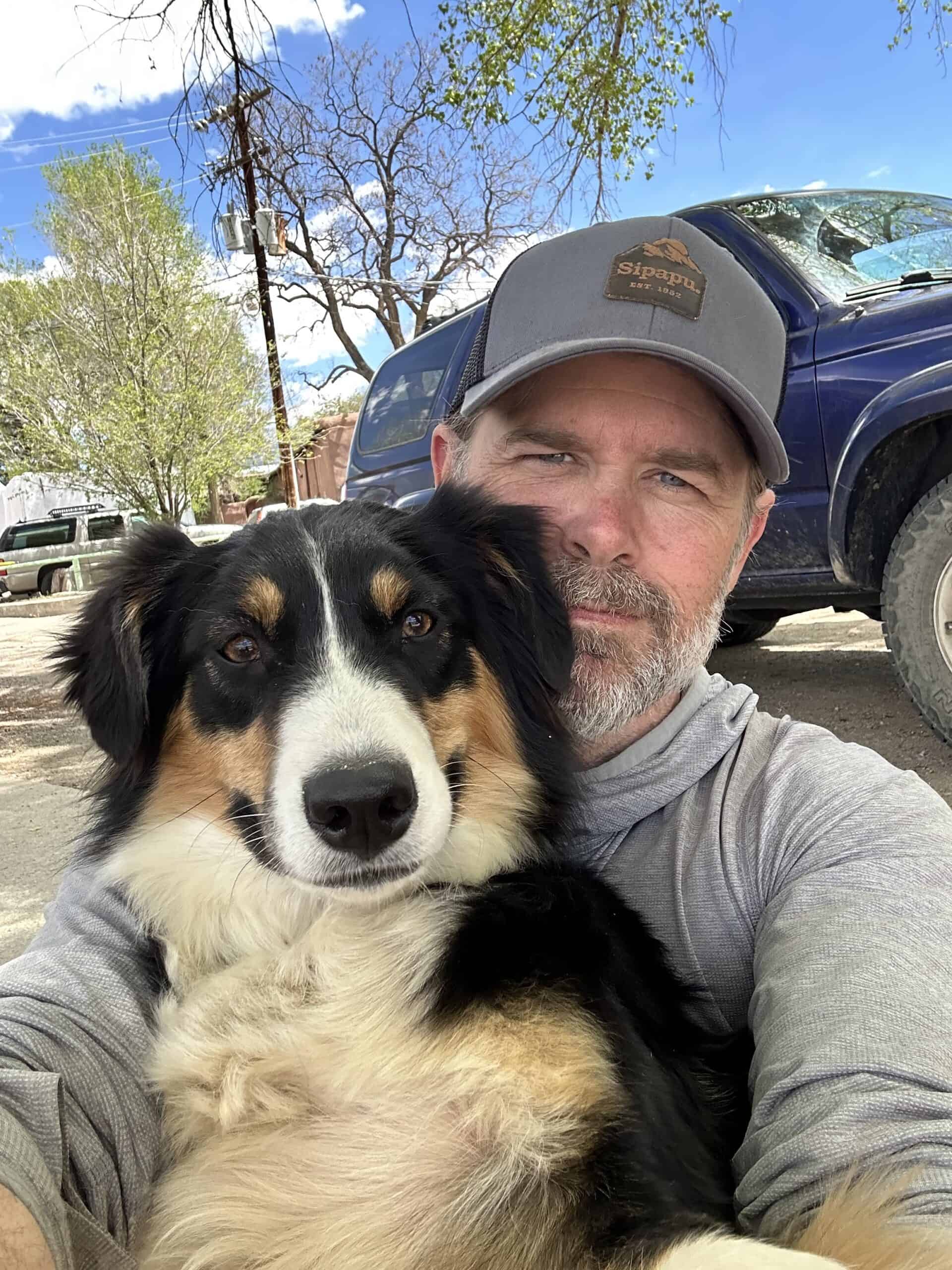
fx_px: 1100
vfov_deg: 60.0
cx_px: 476
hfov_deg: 46.8
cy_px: 635
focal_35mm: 30
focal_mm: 2.69
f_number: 1.9
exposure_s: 1/172
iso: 32
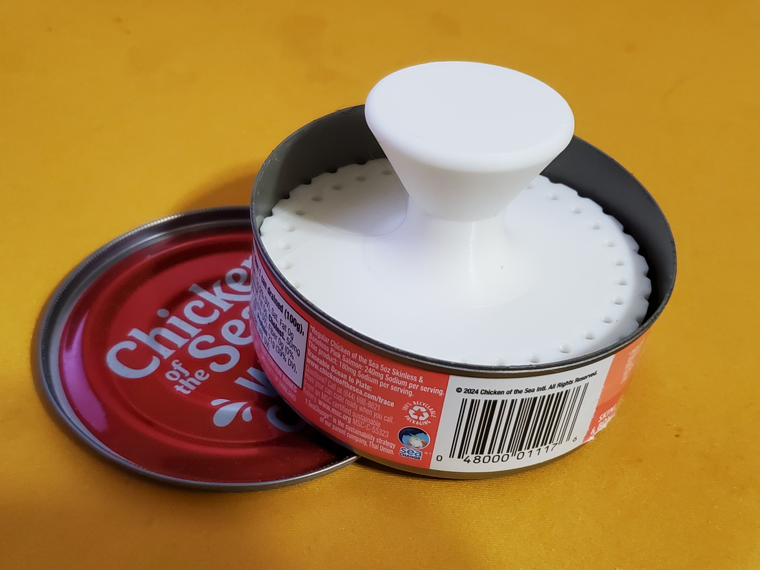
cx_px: 380
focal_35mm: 26
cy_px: 285
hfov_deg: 67.3
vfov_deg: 53.1
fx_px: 571
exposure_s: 1/40
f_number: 1.5
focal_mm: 4.3
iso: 200
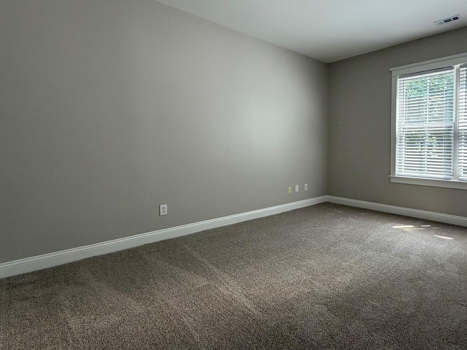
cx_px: 304
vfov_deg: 65.8
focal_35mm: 20
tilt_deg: -1.5
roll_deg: +0.2
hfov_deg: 79.6
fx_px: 270
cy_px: 156
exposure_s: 1/121
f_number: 2.2
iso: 160
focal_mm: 2.22
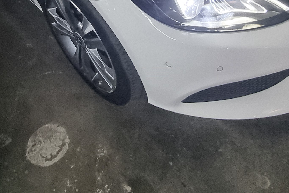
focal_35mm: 40
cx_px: 85
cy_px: -30
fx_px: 321
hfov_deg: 47.2
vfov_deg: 29.4
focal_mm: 2.2
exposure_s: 1/60
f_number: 2.2
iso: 400
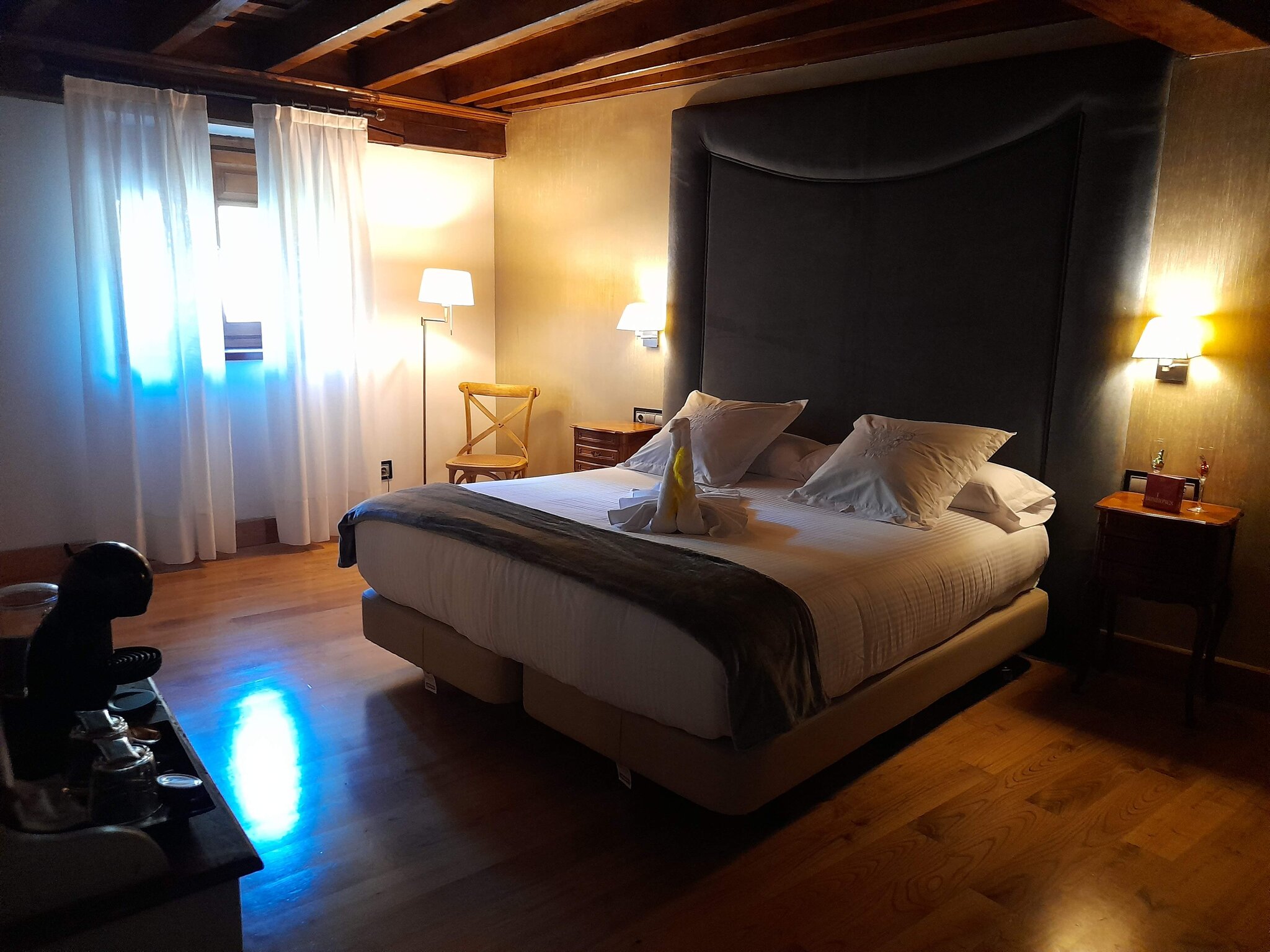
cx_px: 635
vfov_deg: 54.9
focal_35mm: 25
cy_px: 476
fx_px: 917
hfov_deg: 69.4
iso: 500
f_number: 2
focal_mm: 4.6
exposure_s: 1/33
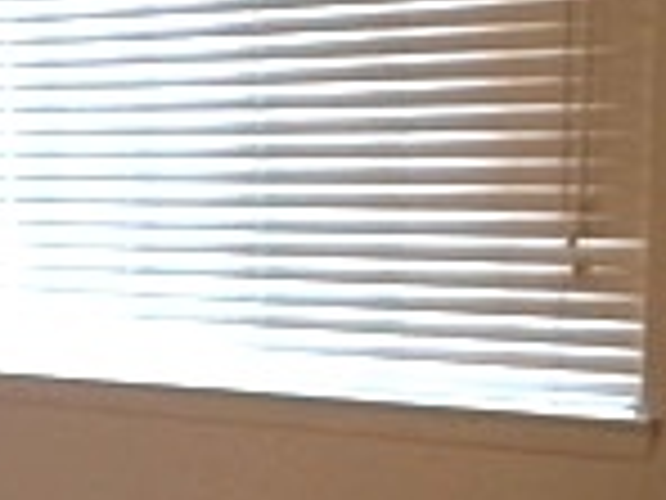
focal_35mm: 125
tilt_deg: -6.7
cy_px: 401
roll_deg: +0.5
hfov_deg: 15.1
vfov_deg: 11.8
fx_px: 2405
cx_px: -198
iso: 40
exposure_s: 1/15
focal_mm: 4.15
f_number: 2.2
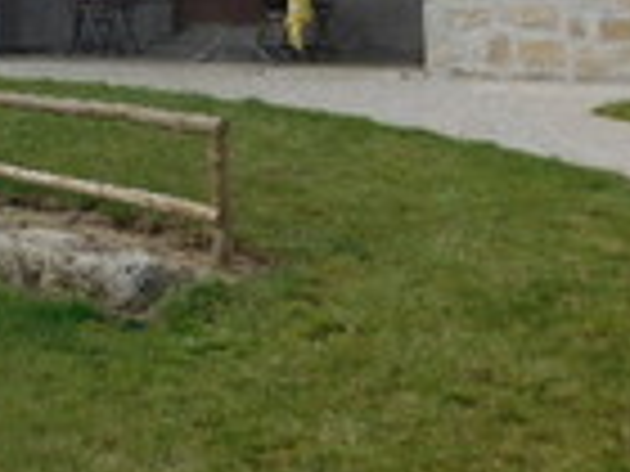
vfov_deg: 17.1
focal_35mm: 82
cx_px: -454
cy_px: -115
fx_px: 1492
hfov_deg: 19.1
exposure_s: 1/400
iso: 125
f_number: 6
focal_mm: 4
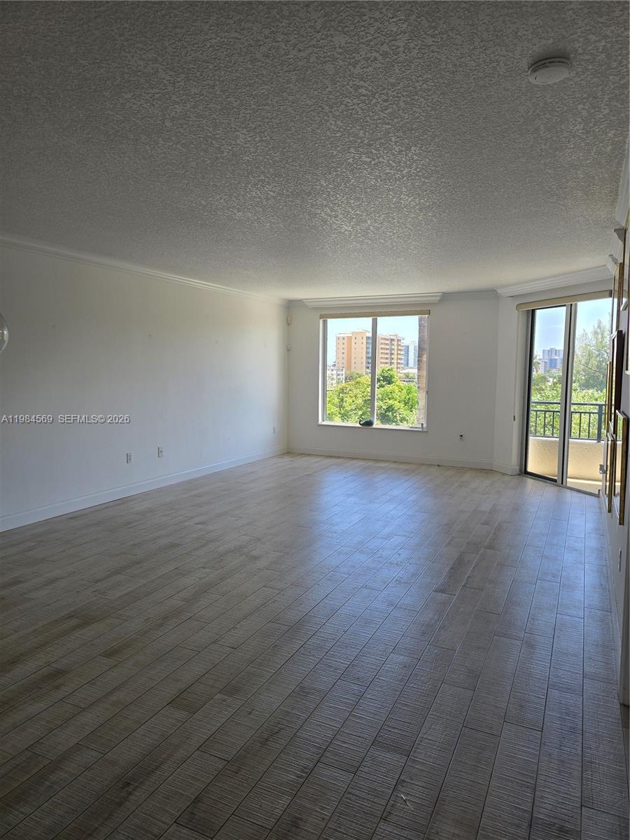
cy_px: 420
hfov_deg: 58.9
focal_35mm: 23
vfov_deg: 73.9
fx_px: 558
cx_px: 315
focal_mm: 6.3
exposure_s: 1/120
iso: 32
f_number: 1.7
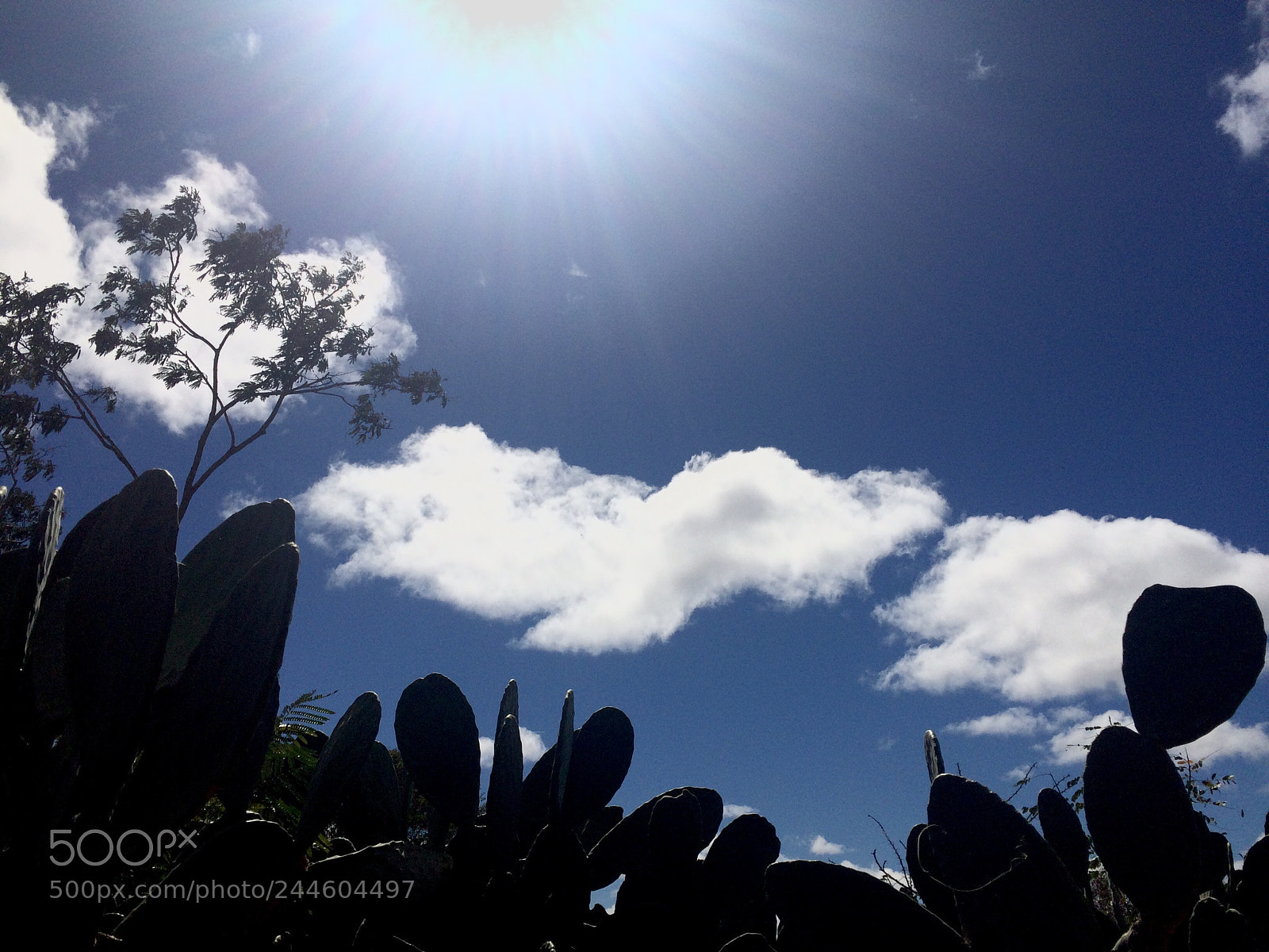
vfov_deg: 48.2
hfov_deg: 61.7
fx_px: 1063
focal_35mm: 29
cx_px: 634
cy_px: 476
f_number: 2.2
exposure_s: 1/13699
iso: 40
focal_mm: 4.15
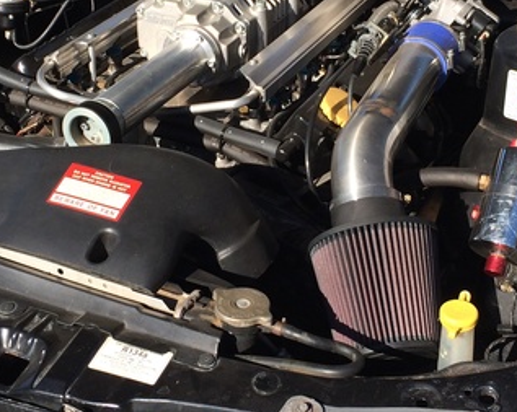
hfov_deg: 25.7
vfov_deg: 20.5
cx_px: 251
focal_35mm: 74
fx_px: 1131
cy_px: 111
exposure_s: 1/1244
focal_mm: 4.12
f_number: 2.2
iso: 32
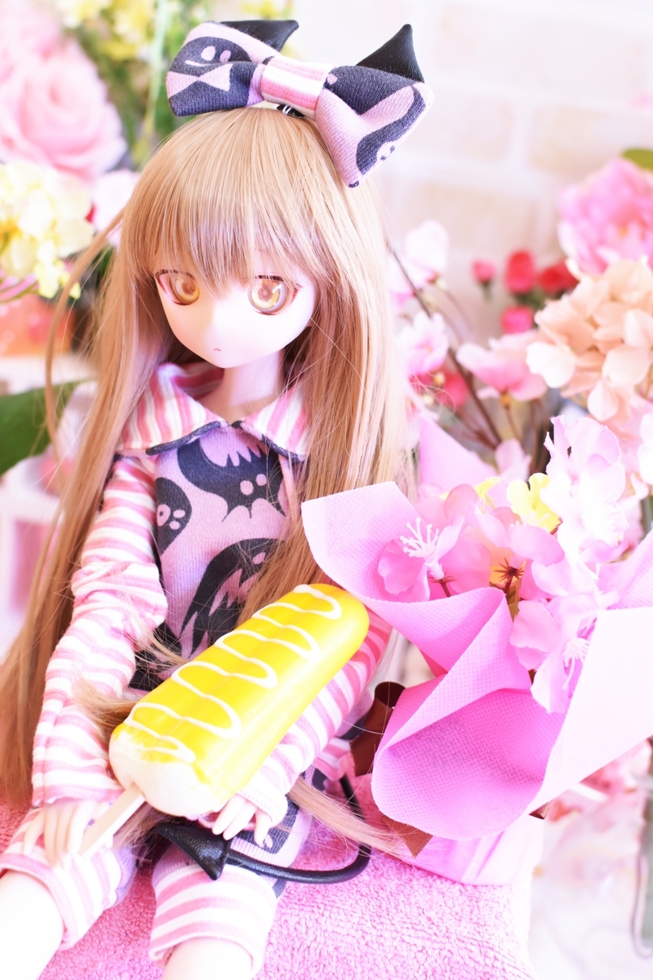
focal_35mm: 52
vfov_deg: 37.9
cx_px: 326
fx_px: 1428
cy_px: 490
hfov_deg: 25.8
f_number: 3.2
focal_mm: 35
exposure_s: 1/60
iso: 800
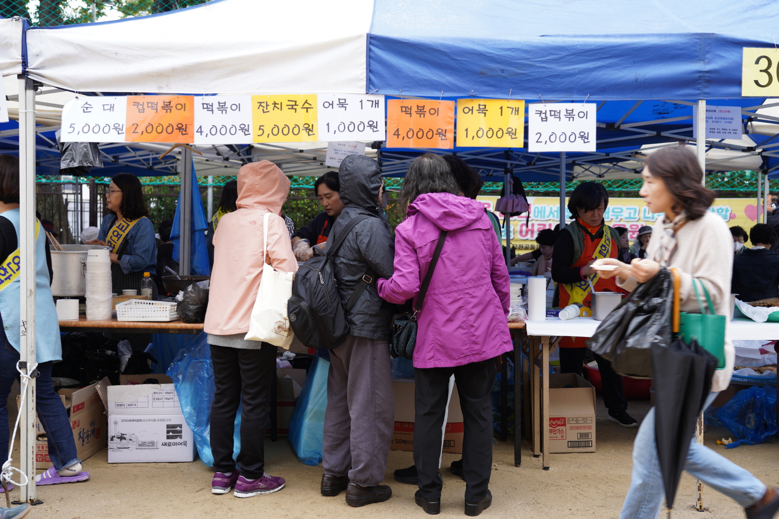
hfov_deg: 51.9
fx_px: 801
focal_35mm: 37
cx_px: 390
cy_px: 260
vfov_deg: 35.9
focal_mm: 37
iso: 250
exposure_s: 1/125
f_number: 4
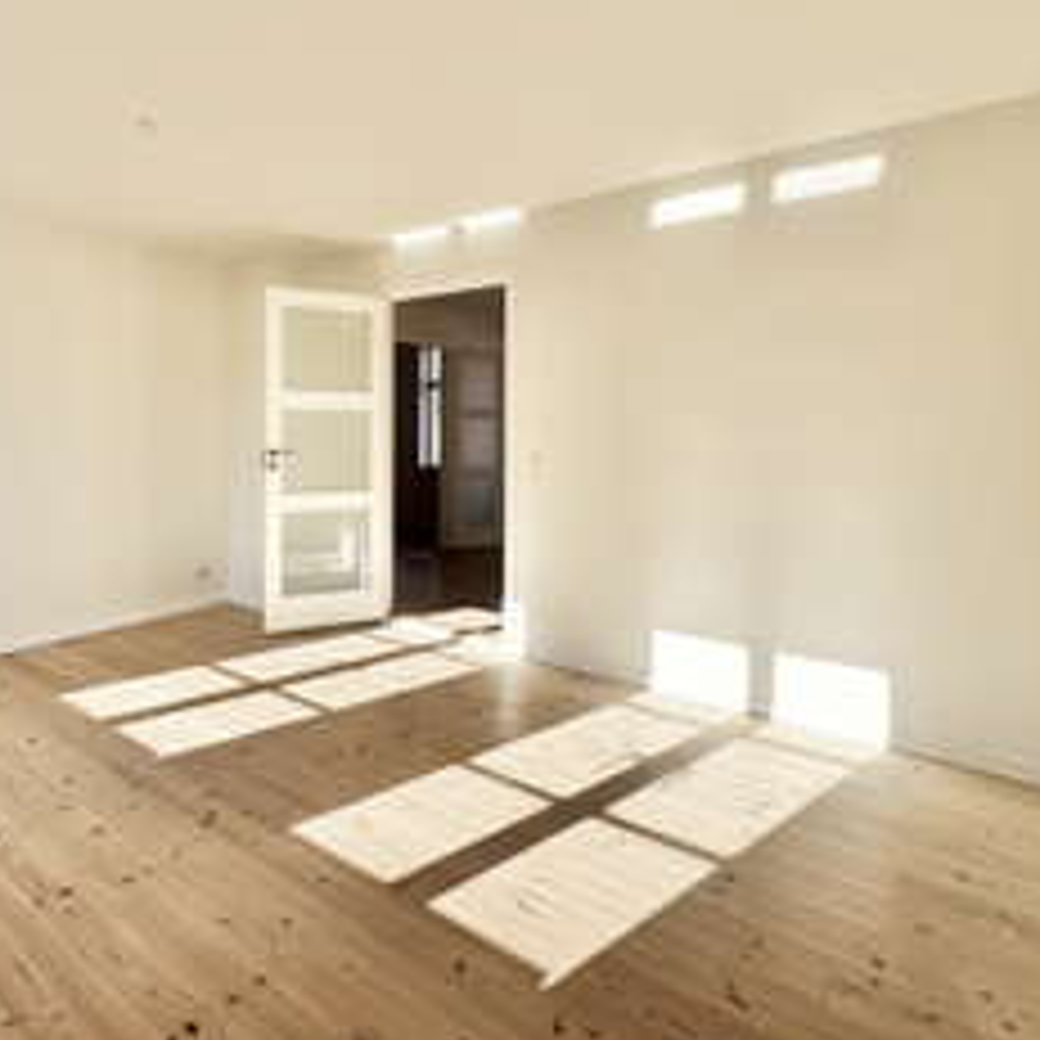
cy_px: 432
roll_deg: -0.3
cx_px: 277
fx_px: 680
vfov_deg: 74.2
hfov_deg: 70.5
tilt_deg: -0.5
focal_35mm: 20
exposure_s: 1/407
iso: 40
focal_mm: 2.22
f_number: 2.2
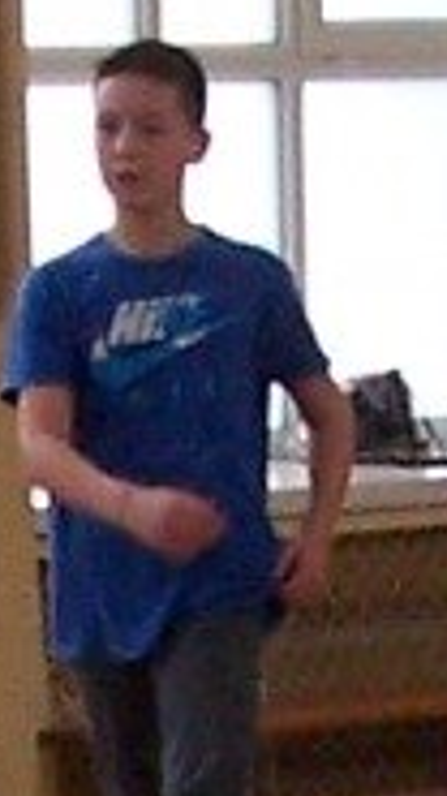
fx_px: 7547
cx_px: 107
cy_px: 1084
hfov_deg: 3.4
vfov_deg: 6.0
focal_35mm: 358
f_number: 2.8
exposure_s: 1/125
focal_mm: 6.3
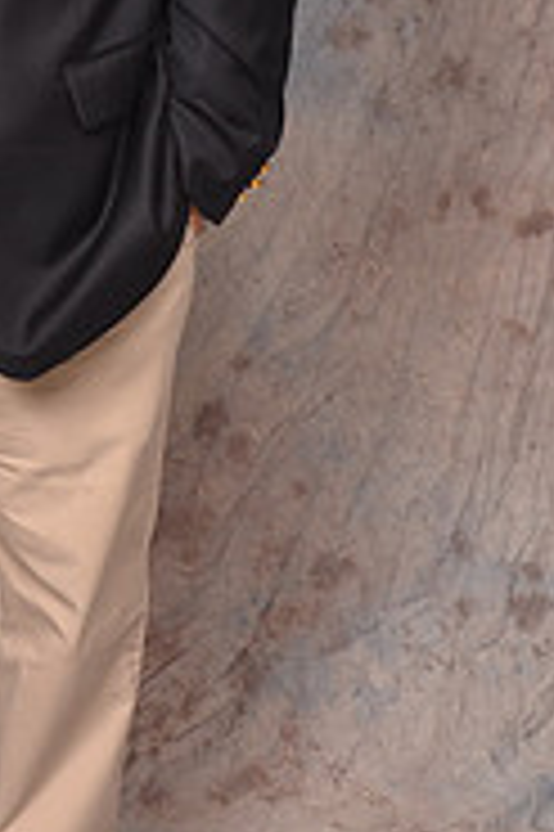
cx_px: -221
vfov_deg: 16.5
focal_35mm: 122
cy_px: 36
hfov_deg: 10.9
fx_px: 2821
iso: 200
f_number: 5.6
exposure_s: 1/60
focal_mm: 26
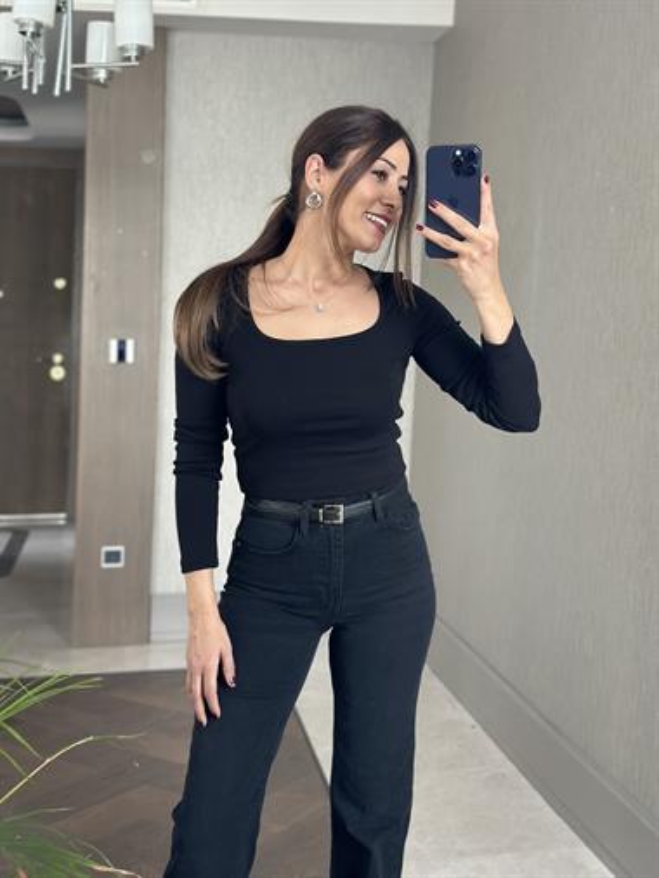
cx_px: 330
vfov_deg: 39.6
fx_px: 1217
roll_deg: -1.0
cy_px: 439
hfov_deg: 30.3
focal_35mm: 48
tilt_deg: -19.0
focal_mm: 6.86
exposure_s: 1/60
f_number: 1.78
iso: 200
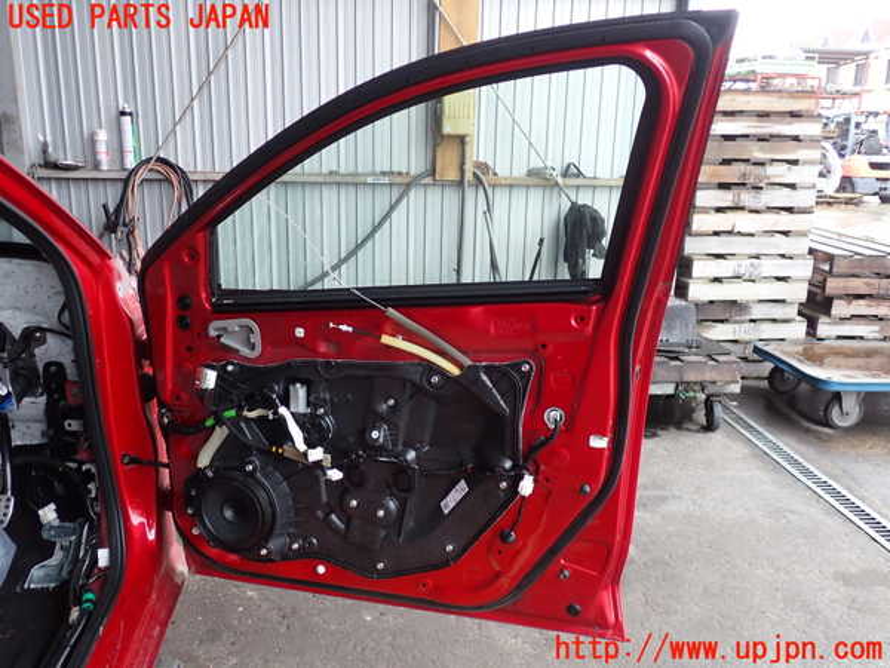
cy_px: 334
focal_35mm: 30
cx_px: 445
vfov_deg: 46.8
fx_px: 771
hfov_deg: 60.0
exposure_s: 1/60
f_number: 2.3
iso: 100
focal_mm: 5.4
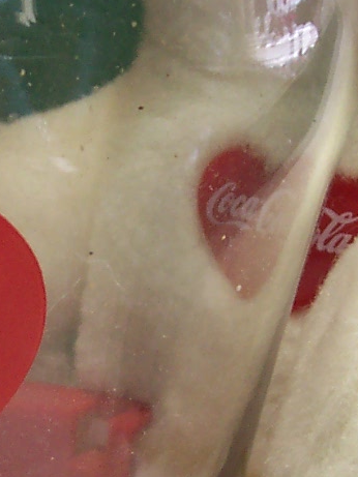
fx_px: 1833
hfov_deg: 11.1
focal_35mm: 133
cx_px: 122
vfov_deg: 14.8
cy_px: 310
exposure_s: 1/45
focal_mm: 5.6
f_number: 2.8
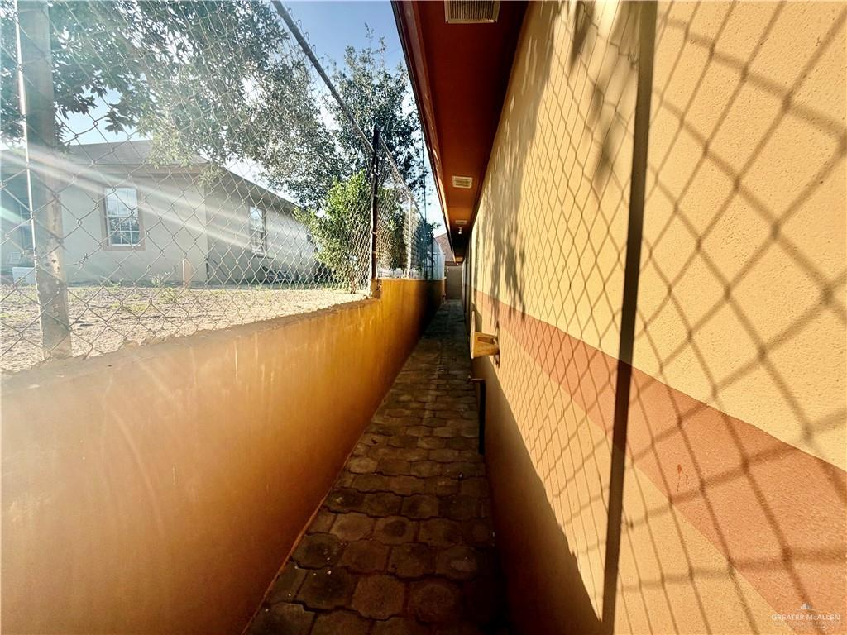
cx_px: 424
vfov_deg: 85.7
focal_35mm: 14
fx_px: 343
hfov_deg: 102.1
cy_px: 318
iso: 25
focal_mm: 2.22
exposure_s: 1/770
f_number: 2.2
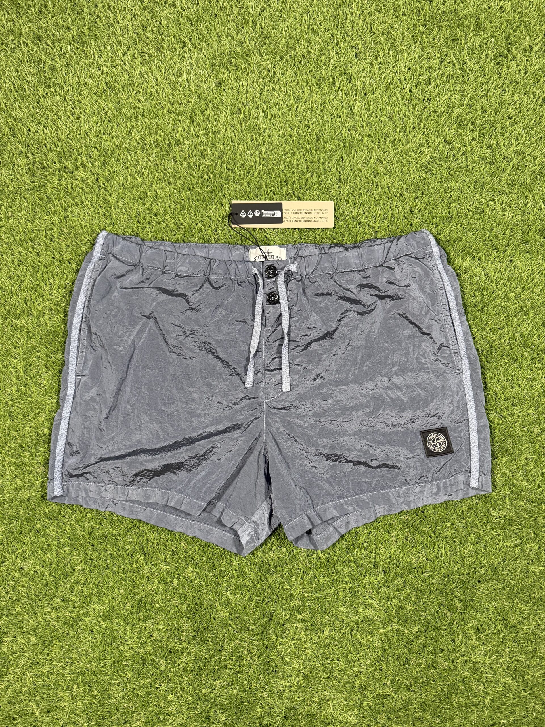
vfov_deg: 71.6
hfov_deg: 56.8
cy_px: 364
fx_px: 504
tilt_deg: -85.4
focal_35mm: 24
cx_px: 272
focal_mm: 6.76
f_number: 1.78
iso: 500
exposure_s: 1/60
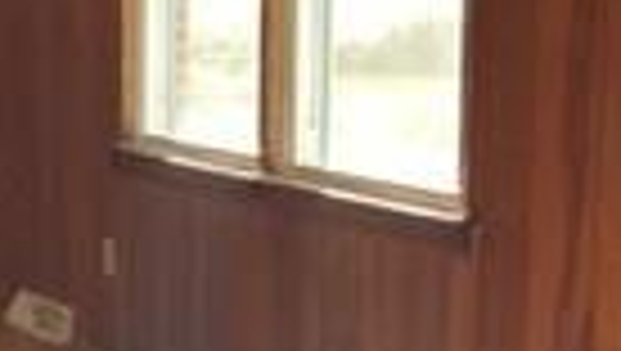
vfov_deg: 9.3
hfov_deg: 14.0
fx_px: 2160
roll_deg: +3.4
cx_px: -580
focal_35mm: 131
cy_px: 238
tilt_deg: -5.0
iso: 125
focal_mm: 5.7
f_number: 1.5
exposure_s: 1/121
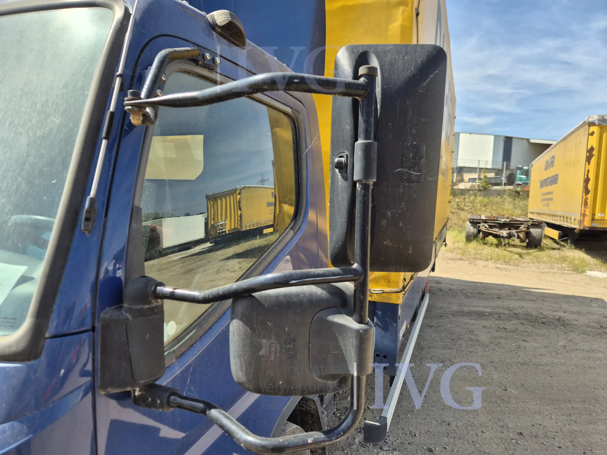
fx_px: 403
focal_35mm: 23
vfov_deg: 58.9
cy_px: 228
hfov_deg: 73.9
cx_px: 304
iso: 25
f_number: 1.8
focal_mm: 5.4
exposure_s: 1/1048
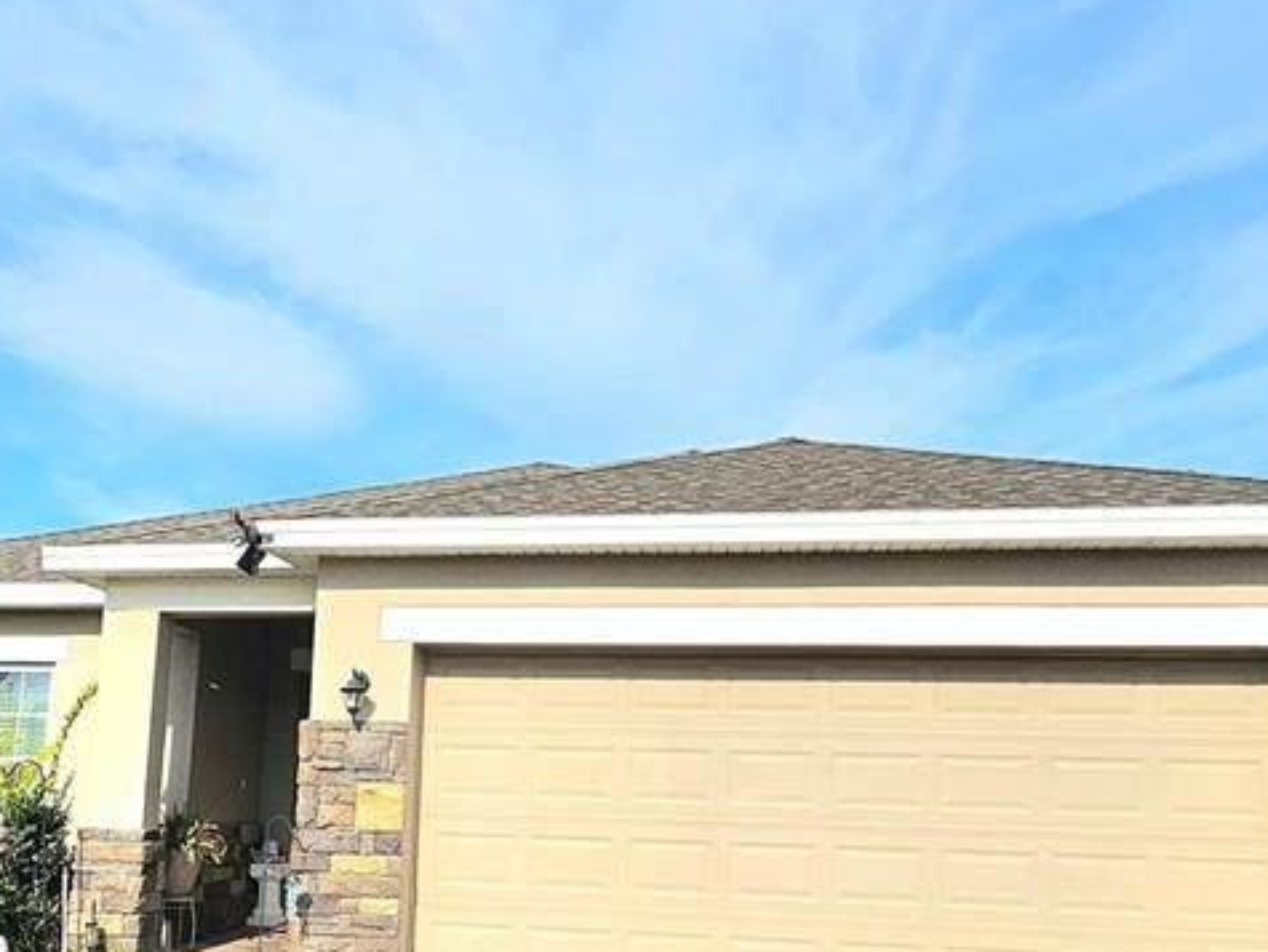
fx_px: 1026
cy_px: 627
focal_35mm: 28
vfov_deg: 49.0
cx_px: 526
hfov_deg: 63.0
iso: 50
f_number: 2.2
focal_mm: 2.2
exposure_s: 1/5000
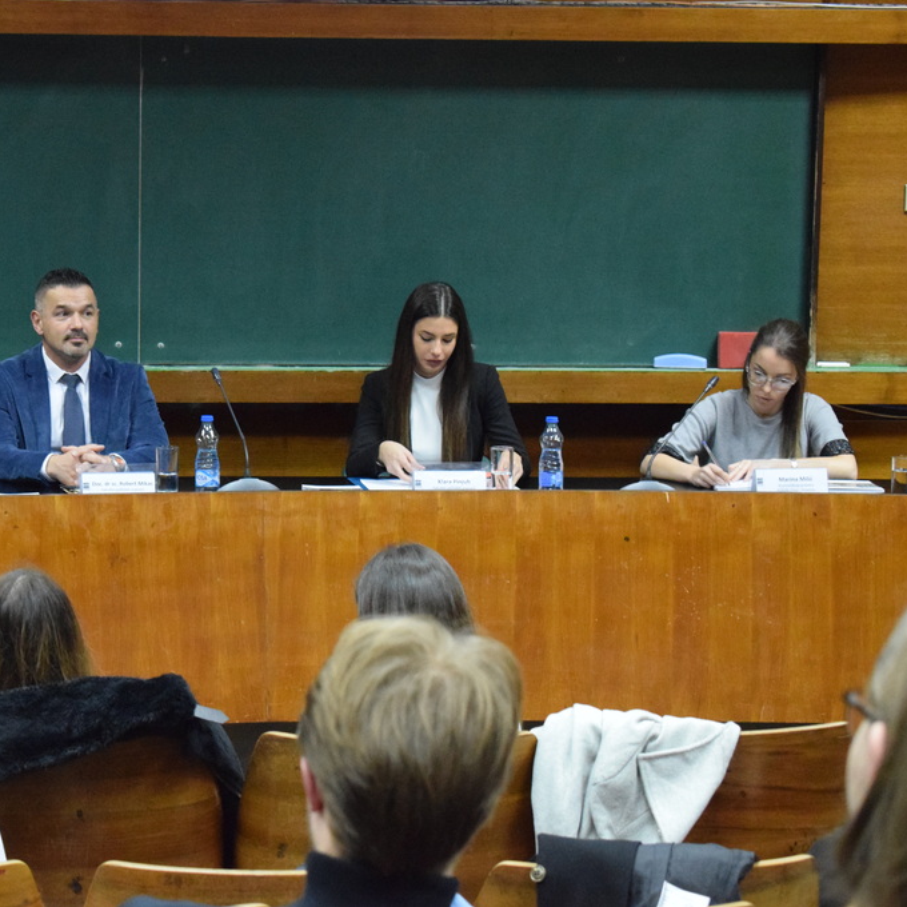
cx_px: 232
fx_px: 3132
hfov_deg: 16.4
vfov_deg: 16.5
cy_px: 453
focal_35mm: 106
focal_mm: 55
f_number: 5.6
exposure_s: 1/60
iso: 6400
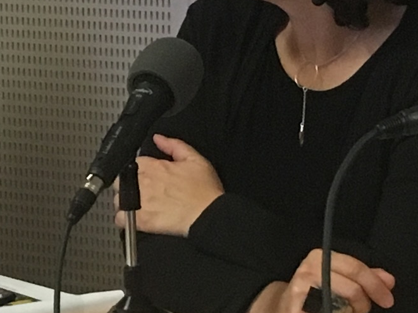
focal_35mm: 177
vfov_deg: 8.4
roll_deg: +0.9
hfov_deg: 11.1
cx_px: 63
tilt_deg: -13.0
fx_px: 2136
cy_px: 250
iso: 200
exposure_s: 1/25
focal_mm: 4.15
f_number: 2.2
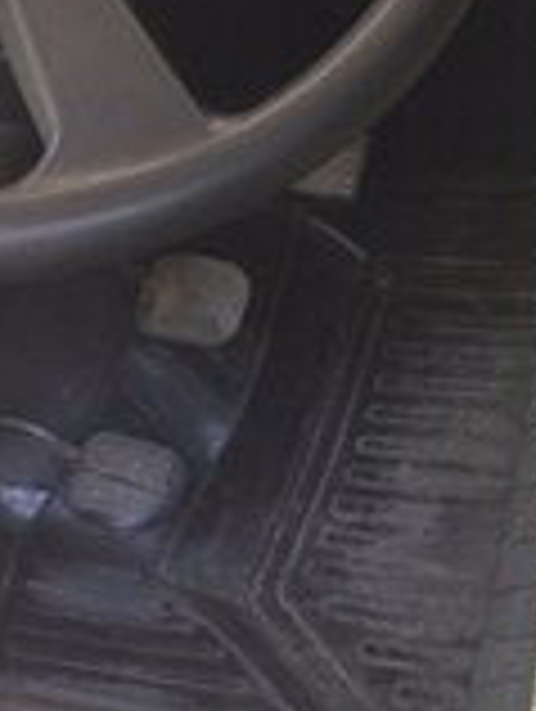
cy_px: -207
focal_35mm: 91
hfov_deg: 15.3
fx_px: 1874
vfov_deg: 19.8
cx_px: 757
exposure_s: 1/33
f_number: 2.2
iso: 125
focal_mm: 4.15
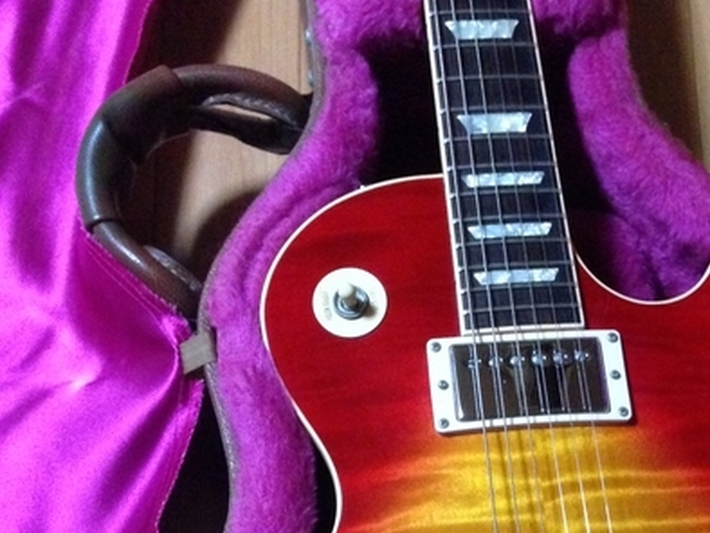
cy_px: 546
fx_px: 1375
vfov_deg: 21.1
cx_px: 533
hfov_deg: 28.5
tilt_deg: -67.4
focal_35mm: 67
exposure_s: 1/15
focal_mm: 4.12
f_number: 2.4
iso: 640
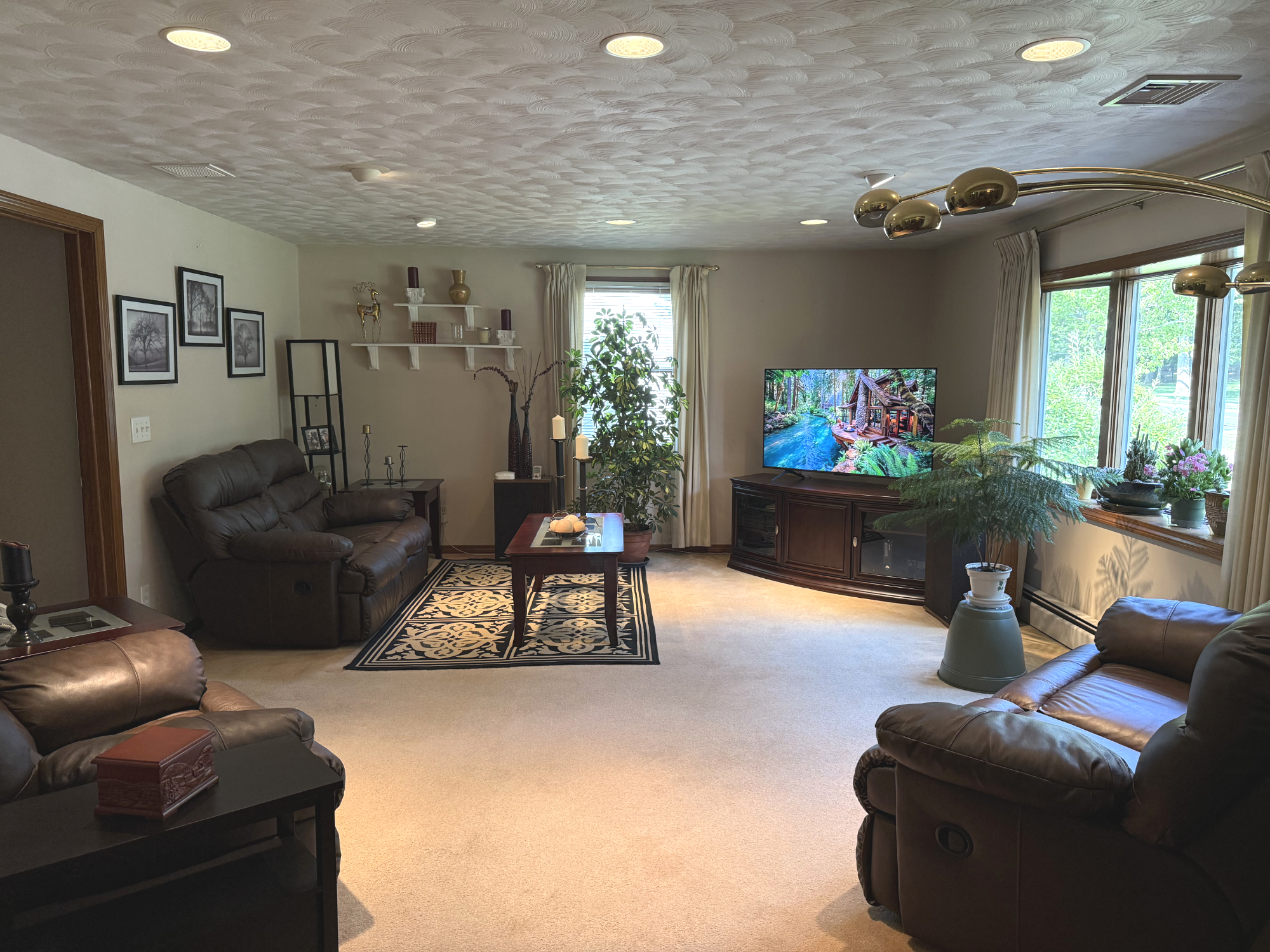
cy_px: 476
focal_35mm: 24
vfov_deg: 56.8
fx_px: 881
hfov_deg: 71.6
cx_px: 635
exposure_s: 1/120
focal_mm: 6.8
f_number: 1.8
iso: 320
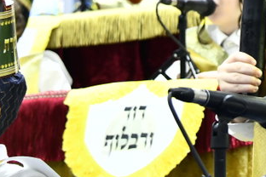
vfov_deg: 4.5
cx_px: 307
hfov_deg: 6.7
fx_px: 2253
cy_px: -138
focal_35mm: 305
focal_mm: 68
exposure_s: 1/100
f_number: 5.6
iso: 1250
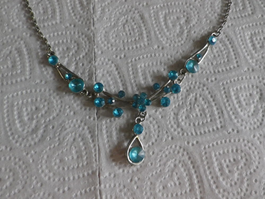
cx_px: 132
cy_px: 100
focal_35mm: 25
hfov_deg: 69.4
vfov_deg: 54.9
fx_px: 191
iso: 400
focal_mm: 4.5
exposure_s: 1/15
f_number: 3.5
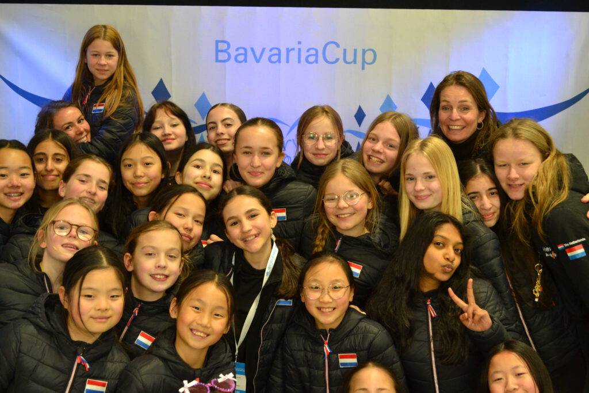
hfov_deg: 36.9
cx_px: 294
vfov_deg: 25.1
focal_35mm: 54
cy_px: 196
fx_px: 884
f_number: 5
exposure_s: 1/60
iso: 1600
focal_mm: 36
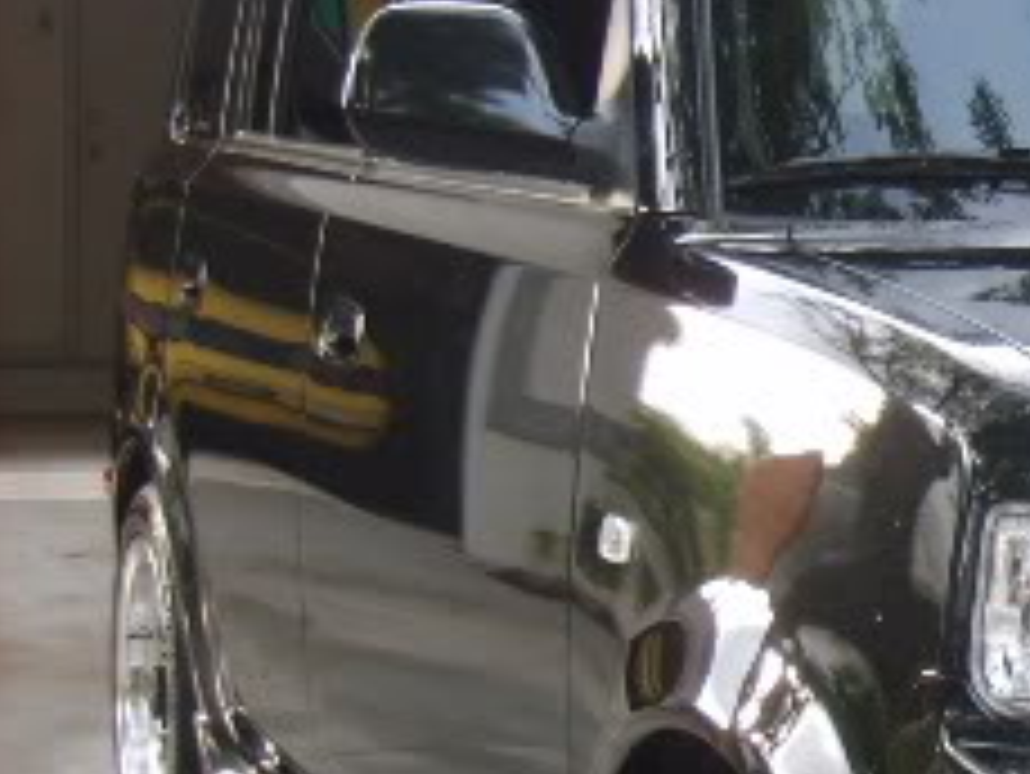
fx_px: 3572
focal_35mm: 120
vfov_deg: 12.3
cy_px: 603
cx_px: 1421
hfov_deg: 15.4
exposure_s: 1/45
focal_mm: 7.2
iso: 50
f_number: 3
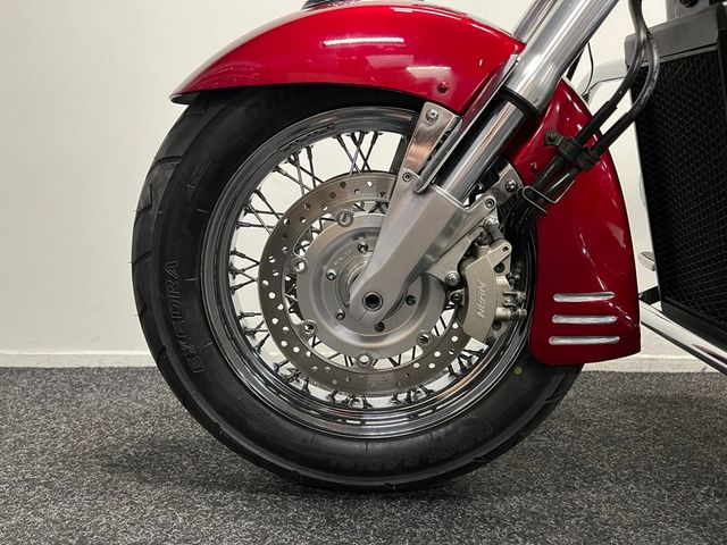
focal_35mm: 26
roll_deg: -0.9
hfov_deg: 67.3
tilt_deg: -3.3
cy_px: 272
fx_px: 546
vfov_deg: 53.1
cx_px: 364
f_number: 1.6
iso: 320
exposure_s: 1/50
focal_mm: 5.1
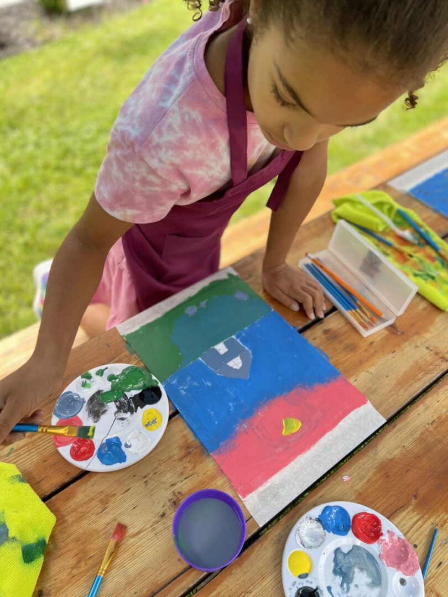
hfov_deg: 53.1
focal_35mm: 26
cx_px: 224
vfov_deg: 67.3
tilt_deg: -51.4
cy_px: 298
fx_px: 449
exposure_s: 1/215
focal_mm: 5.1
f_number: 1.6
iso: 40
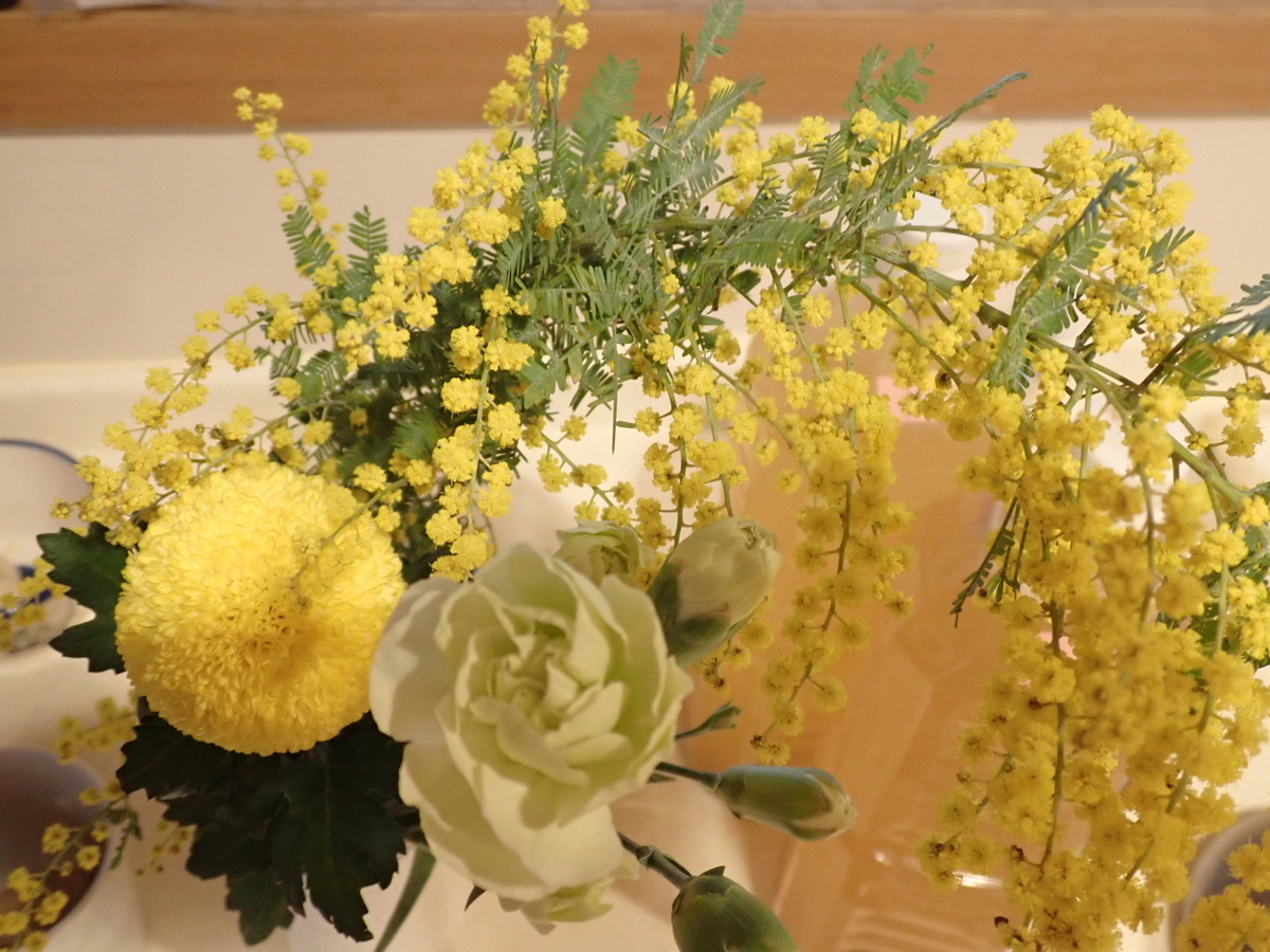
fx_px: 1321
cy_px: 476
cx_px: 635
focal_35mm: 36
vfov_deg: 39.7
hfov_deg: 51.4
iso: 800
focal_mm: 6.37
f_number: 2.5
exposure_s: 1/30
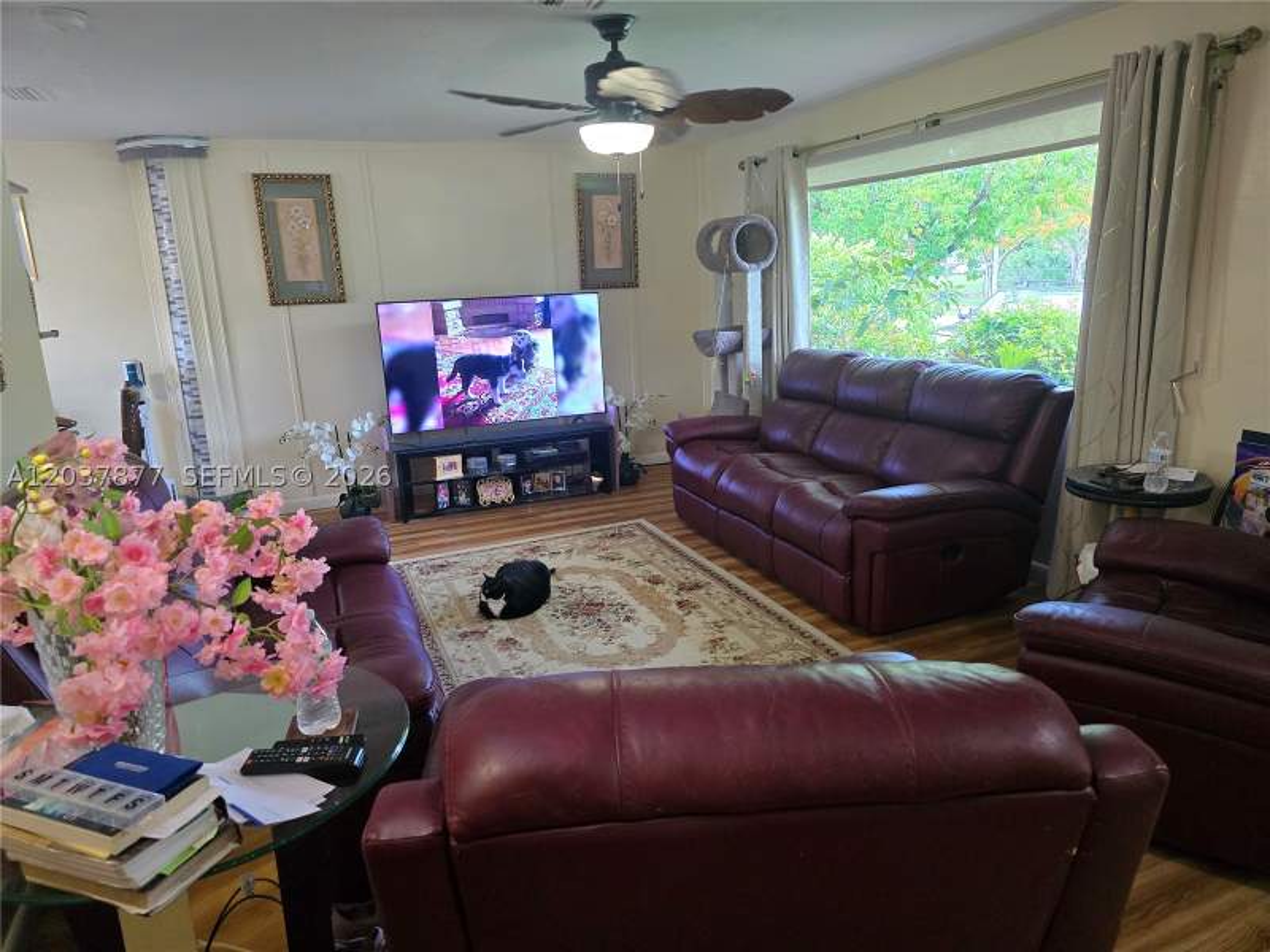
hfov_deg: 73.9
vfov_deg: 58.9
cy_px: 476
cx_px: 635
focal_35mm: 23
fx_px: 844
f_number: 1.7
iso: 800
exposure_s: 1/120
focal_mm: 6.3
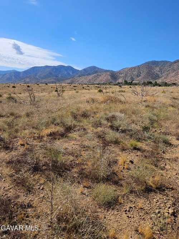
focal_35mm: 23
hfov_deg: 58.9
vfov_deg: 73.9
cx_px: 90
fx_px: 159
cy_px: 120
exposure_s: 1/3333
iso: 25
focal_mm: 5.4
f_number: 1.8
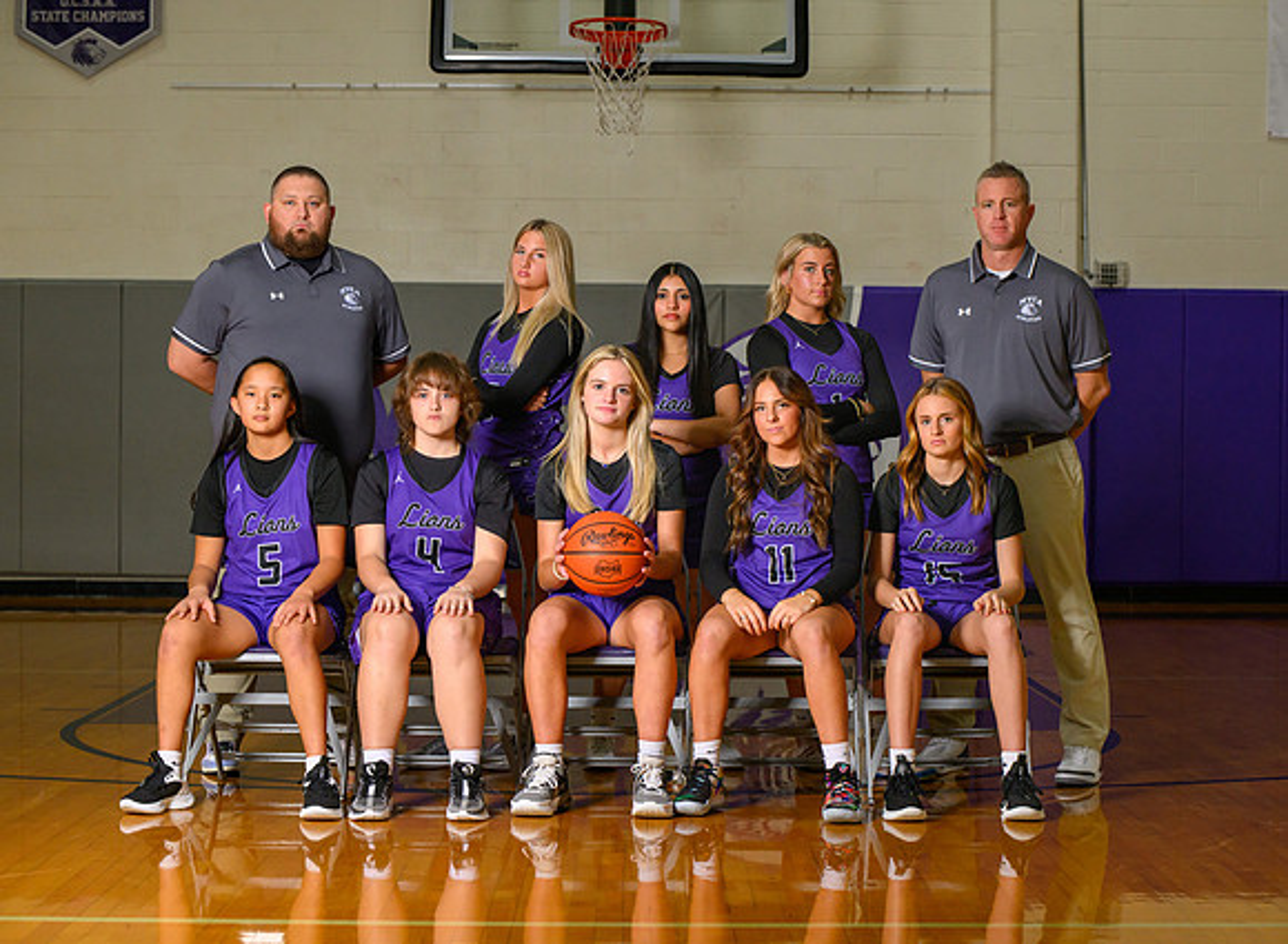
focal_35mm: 75
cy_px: 472
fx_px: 2754
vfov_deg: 19.4
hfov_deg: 26.3
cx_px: 674
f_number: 5
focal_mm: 70
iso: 1000
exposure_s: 1/400
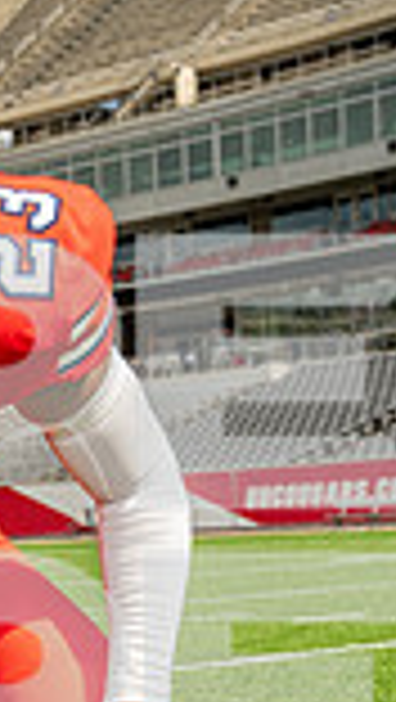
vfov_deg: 20.1
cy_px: 693
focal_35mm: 103
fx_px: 1919
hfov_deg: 11.3
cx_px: -220
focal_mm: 34
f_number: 6.3
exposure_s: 1/320
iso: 100
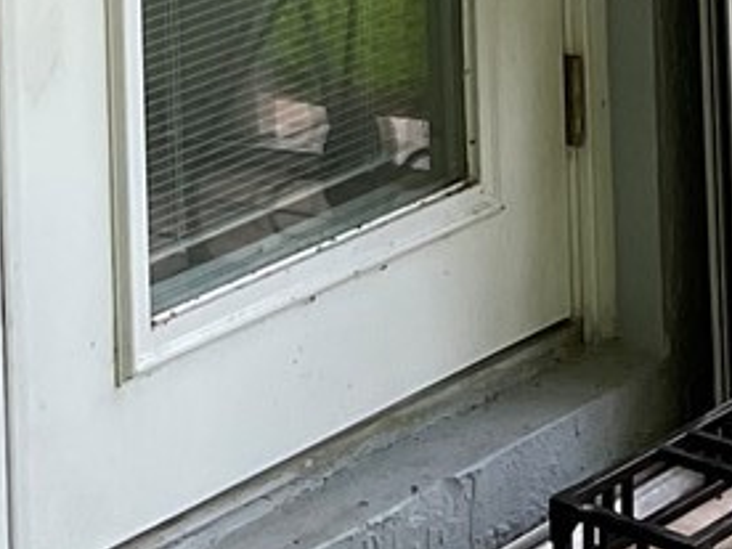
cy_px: -782
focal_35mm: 168
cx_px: 496
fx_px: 3553
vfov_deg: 8.1
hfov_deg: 11.7
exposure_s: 1/120
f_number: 1.8
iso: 32
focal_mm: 3
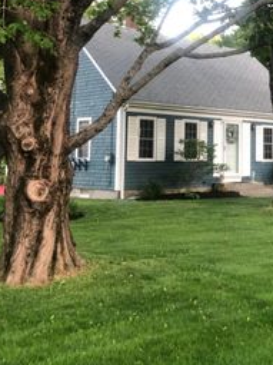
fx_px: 579
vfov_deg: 34.5
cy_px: 110
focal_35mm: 55
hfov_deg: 26.0
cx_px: 227
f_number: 1.8
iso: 32
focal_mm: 3.99
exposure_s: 1/24
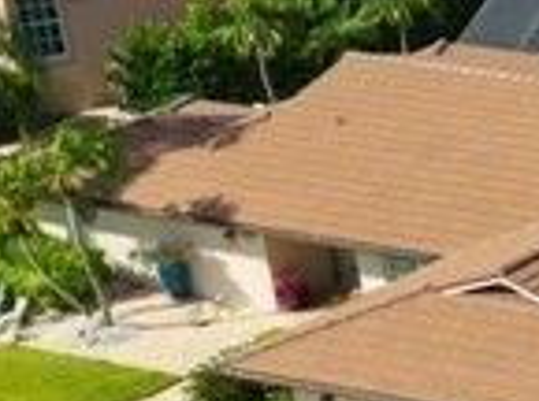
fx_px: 2640
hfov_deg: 8.7
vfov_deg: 8.6
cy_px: -63
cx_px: 1825
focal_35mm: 170
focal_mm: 8.67
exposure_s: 1/400
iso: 100
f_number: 1.8
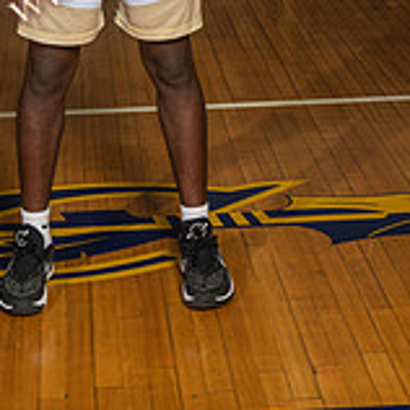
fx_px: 1461
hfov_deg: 15.9
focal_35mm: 109
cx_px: 130
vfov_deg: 15.4
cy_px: -80
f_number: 7.1
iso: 125
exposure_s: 1/125
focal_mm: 45
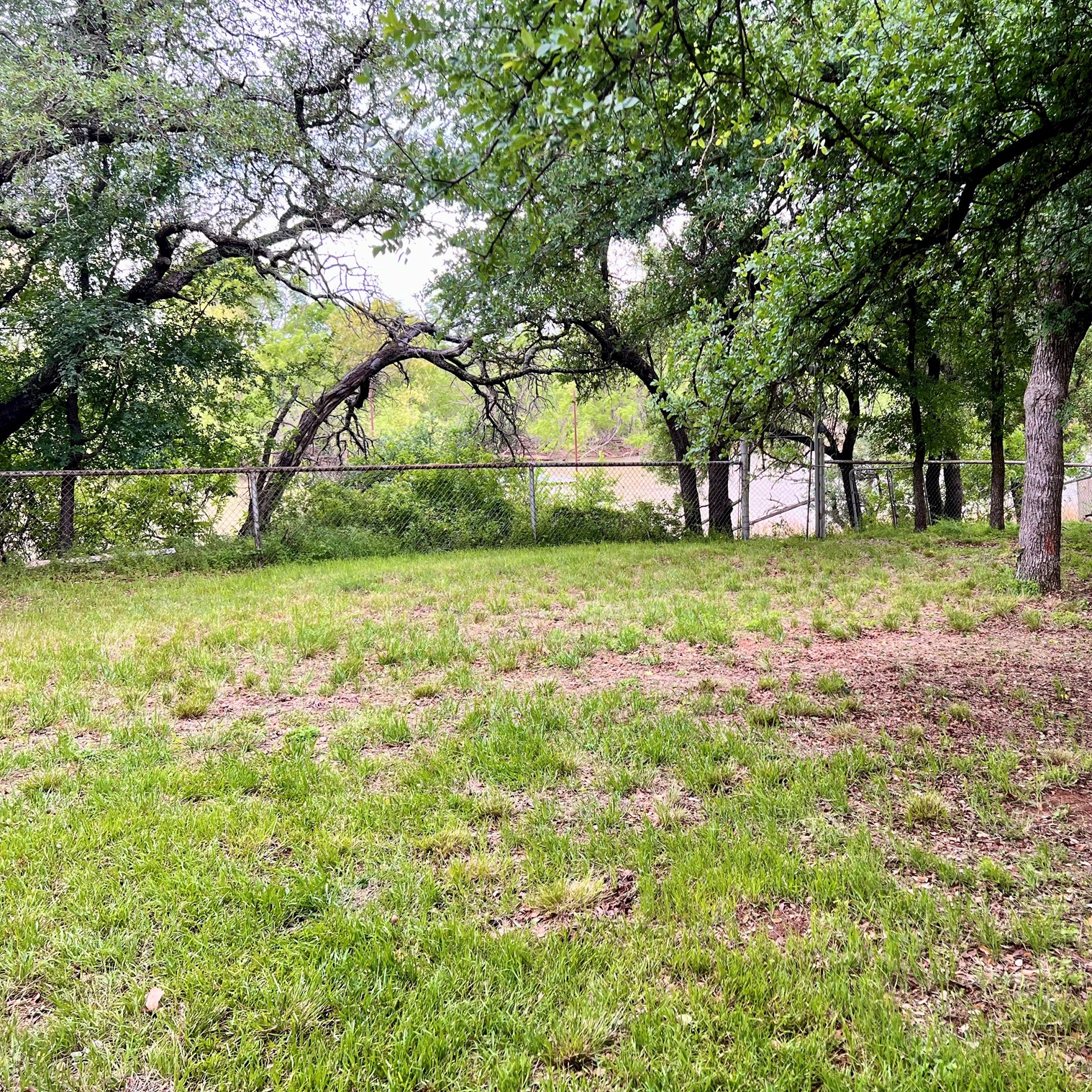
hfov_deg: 51.6
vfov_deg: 52.5
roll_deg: +0.6
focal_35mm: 31
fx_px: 1106
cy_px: 540
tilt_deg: -8.6
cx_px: 727
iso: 40
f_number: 1.5
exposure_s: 1/155
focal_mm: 5.7
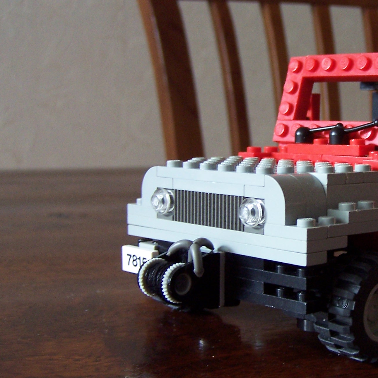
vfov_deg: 25.7
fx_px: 828
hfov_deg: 24.7
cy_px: 185
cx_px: 366
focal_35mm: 67
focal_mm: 6.3
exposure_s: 1/30
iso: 140
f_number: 2.8
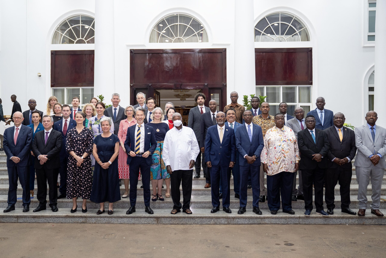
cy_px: 129
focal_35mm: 31
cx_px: 193
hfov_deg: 60.3
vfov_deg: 42.3
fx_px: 332
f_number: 5.6
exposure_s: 1/500
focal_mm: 31
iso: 2000
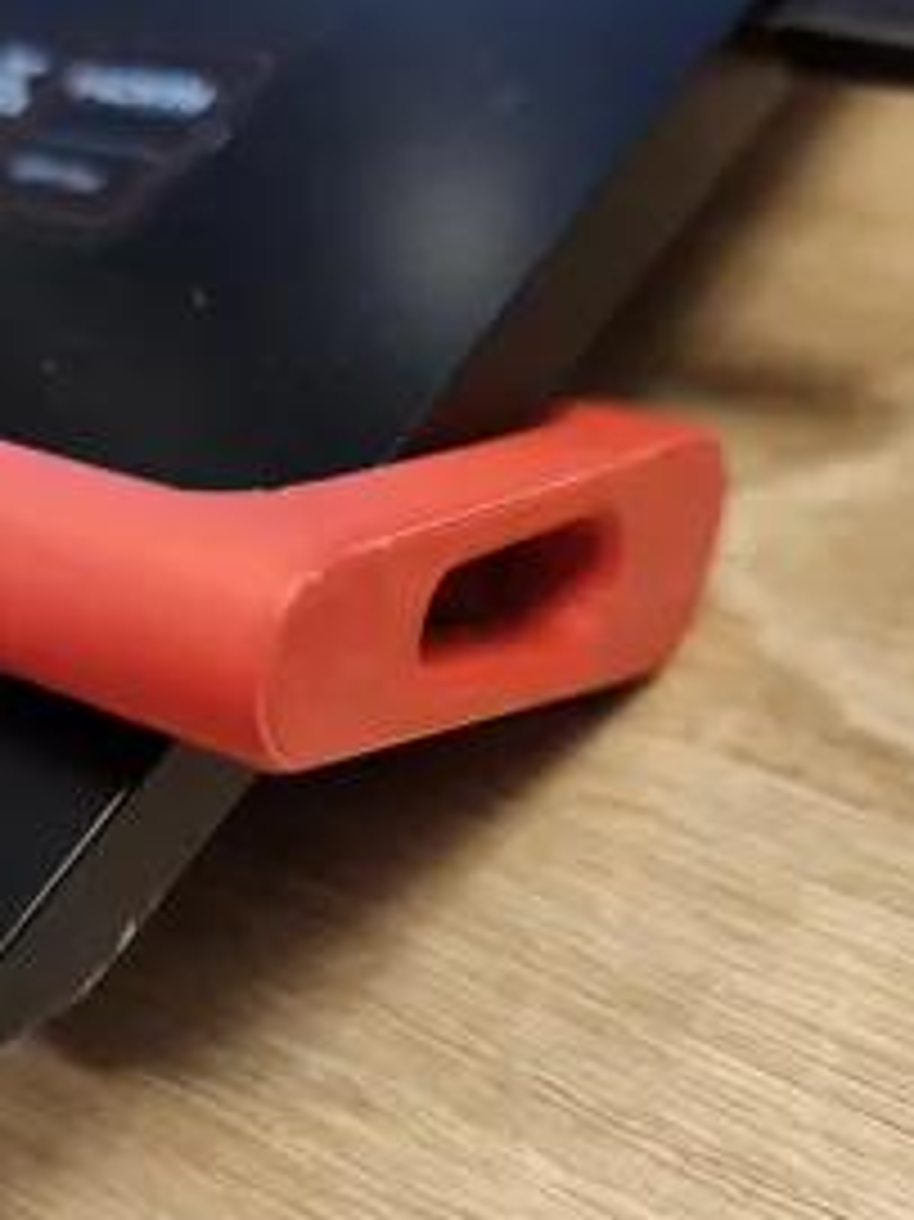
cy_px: 680
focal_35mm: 34
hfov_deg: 41.7
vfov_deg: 53.9
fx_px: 1198
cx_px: 387
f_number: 1.8
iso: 640
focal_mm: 5.54
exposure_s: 1/40
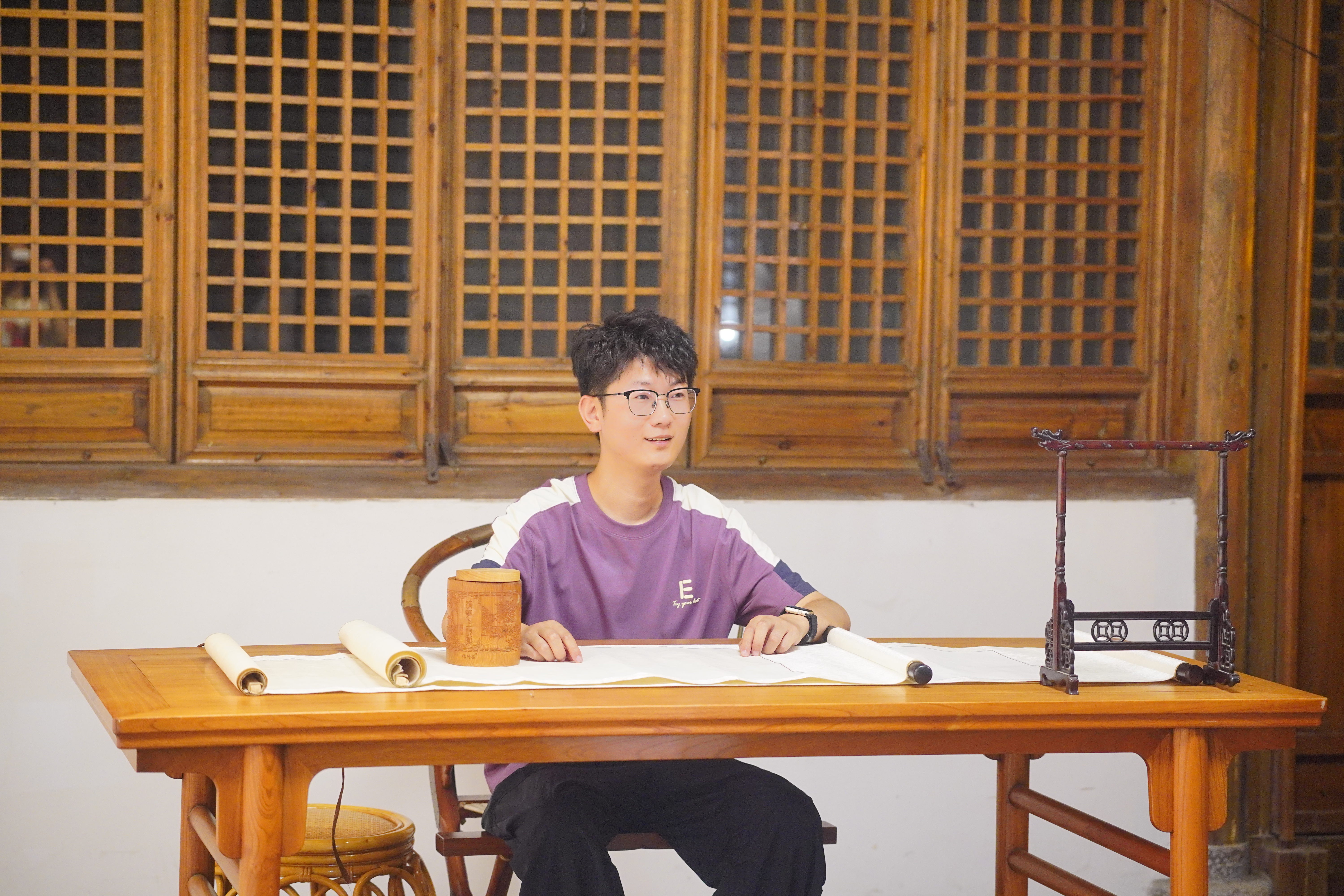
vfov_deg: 16.3
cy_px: 448
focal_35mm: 84
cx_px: 672
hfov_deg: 24.2
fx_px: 3136
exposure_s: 1/100
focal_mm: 56
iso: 1250
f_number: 2.2
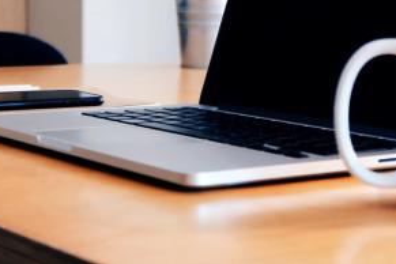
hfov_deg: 20.0
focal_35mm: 102
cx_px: 177
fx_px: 1122
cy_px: 33
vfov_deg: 13.3
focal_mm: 38.7
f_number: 5.3
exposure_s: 1/34
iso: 3200
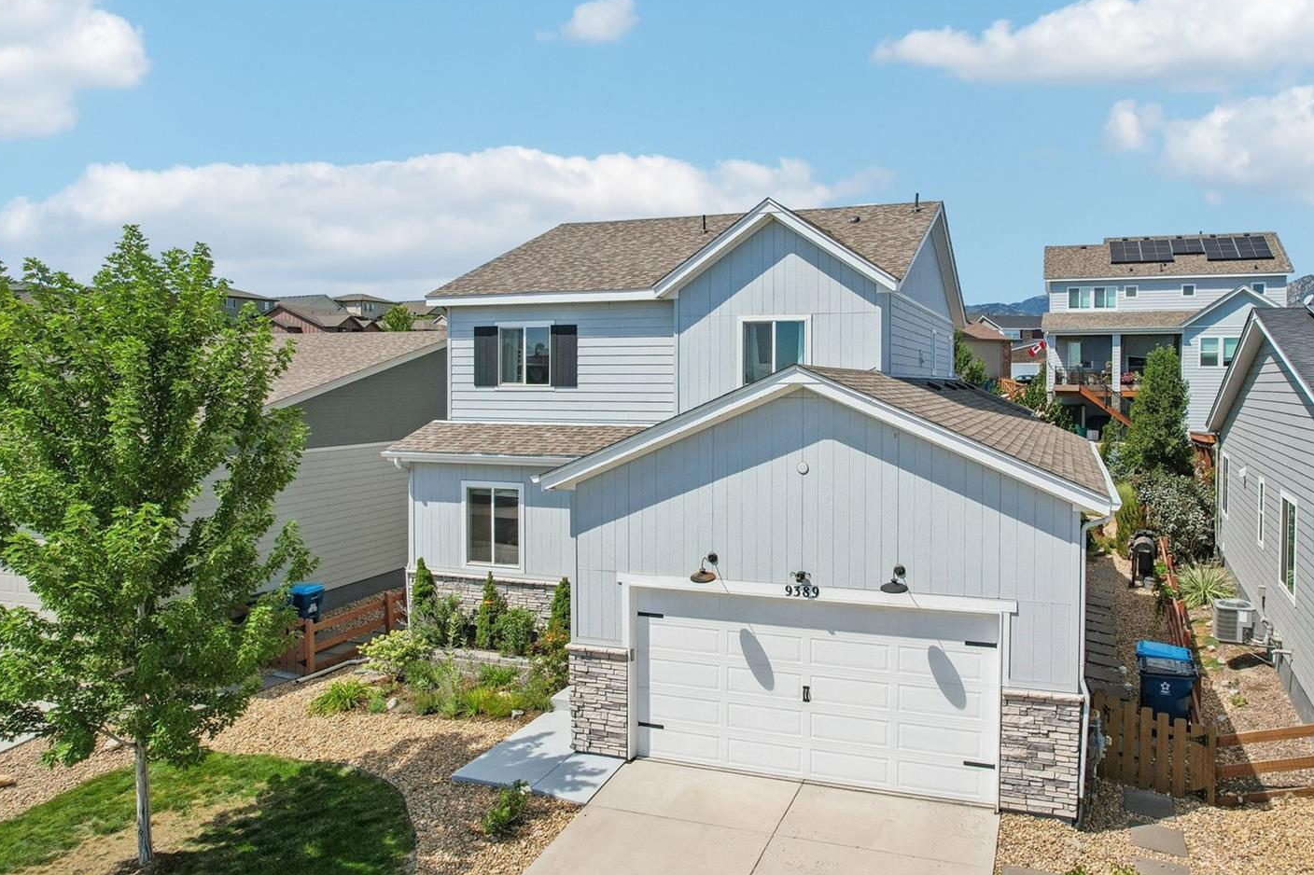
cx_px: 735
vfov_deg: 51.2
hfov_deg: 71.3
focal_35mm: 25
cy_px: 396
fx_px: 912
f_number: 2.8
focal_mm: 8.4
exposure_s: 1/2500
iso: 120
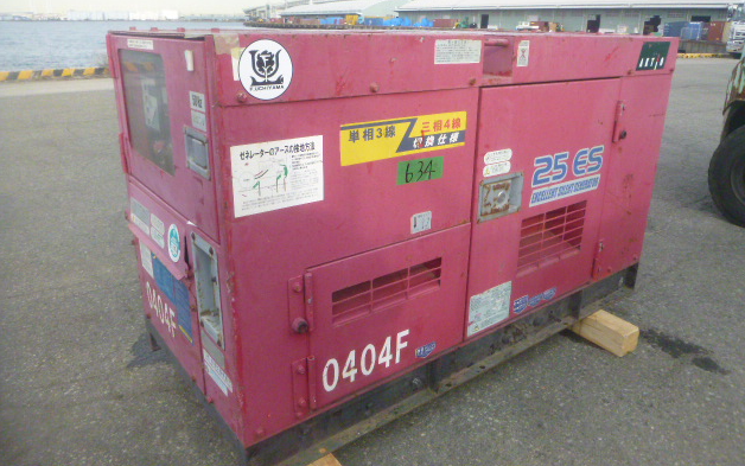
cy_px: 204
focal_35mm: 27
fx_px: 548
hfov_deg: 68.4
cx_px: 375
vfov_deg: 46.0
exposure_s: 1/500
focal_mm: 4.5
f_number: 9
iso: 400
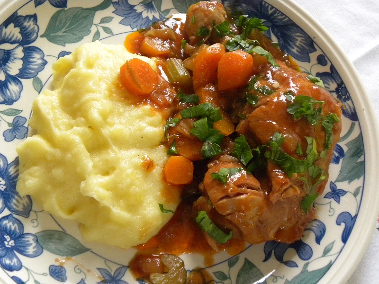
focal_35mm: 52
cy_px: 142
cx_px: 190
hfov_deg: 36.8
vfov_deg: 28.0
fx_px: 569
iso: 400
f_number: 3.5
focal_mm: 9.2
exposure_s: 1/243
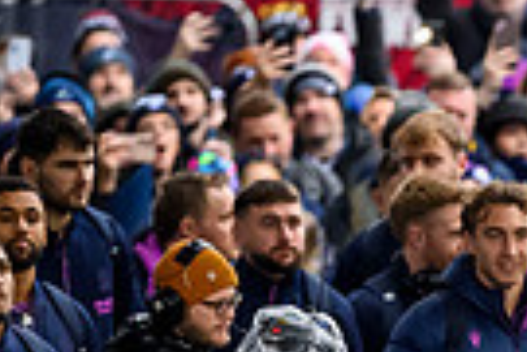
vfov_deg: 0.8
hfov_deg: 1.2
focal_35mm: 1718
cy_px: 624
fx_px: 25148
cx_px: 960
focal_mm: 400
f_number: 3.5
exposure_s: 1/800
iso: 5000
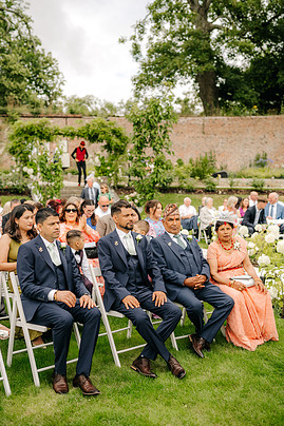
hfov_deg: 34.2
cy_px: 216
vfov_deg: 49.6
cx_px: 143
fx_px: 462
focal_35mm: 39
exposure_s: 1/1600
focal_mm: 35
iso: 100
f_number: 2
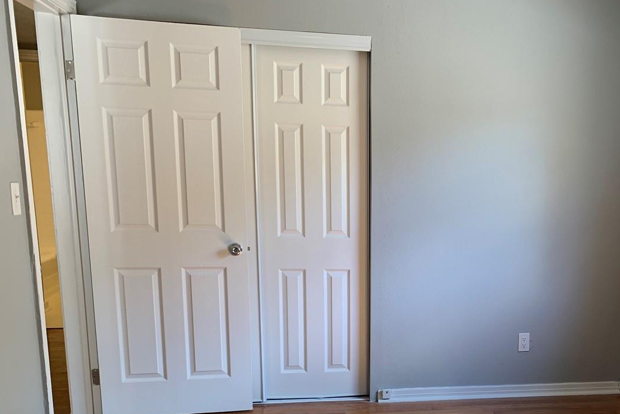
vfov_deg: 31.8
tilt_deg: -12.8
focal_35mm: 41
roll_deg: -2.0
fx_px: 706
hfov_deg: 45.9
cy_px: 330
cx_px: 457
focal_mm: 4.25
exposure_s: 1/120
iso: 64
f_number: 1.8
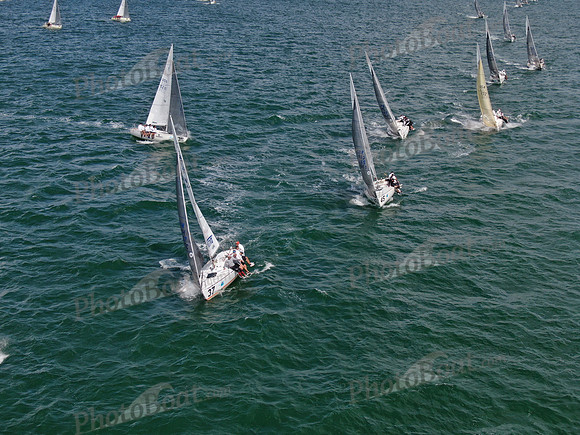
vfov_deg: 30.3
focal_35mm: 48
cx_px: 290
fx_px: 804
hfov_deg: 39.7
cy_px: 218
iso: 100
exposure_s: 1/1000
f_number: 3.8
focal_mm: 8.6
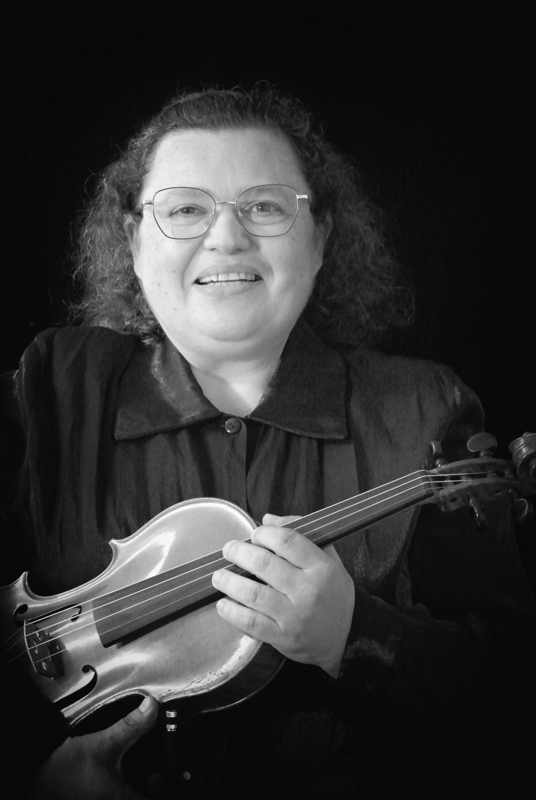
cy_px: 378
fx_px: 1915
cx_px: 276
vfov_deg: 23.6
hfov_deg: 15.9
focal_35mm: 86
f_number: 3.8
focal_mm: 30
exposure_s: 1/80
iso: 6400
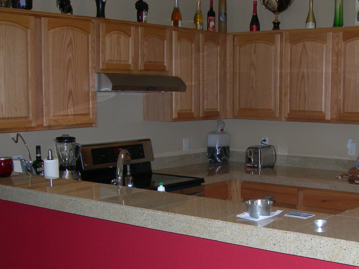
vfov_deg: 25.4
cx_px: 264
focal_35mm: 57
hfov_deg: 33.2
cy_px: 202
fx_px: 591
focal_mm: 7.8
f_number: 2.8
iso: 156
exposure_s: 1/60.1
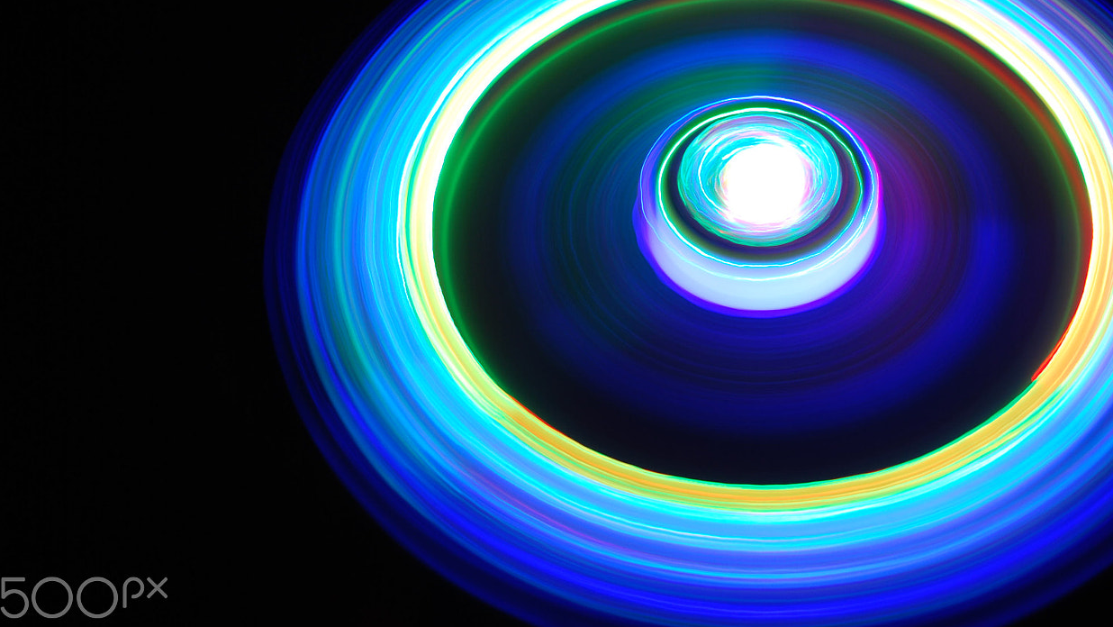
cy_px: 234
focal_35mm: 57
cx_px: 665
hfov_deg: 36.5
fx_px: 1683
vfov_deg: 21.1
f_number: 5
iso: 100
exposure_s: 2.7
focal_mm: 28
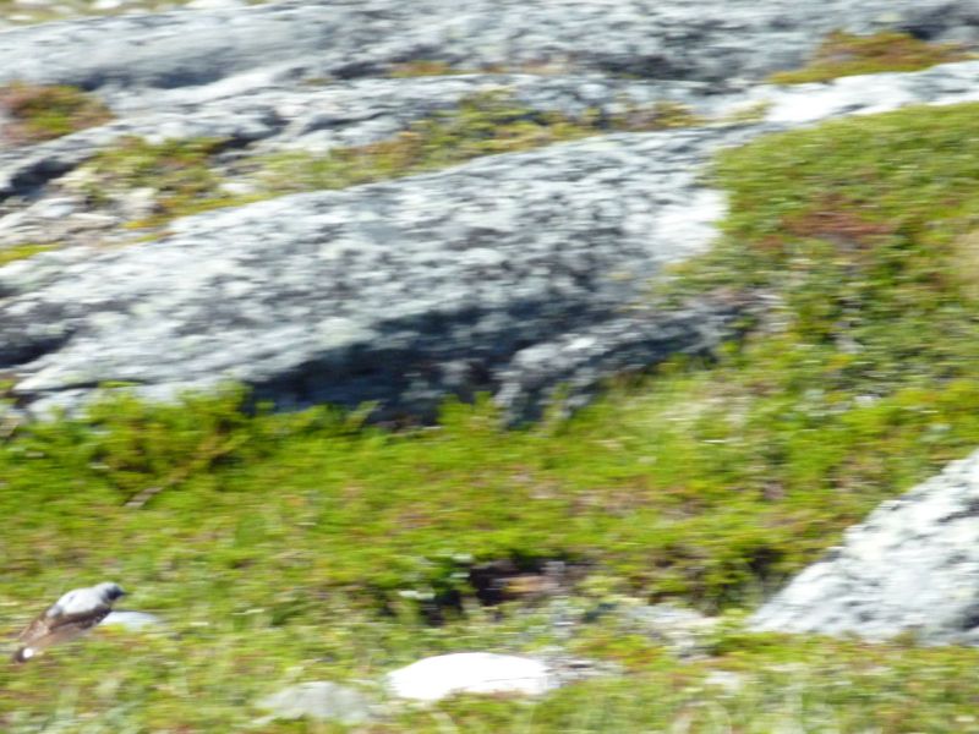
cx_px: 490
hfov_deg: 6.6
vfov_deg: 5.0
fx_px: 8485
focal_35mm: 300
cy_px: 367
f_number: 4.9
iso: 320
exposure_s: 1/640
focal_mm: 49.2
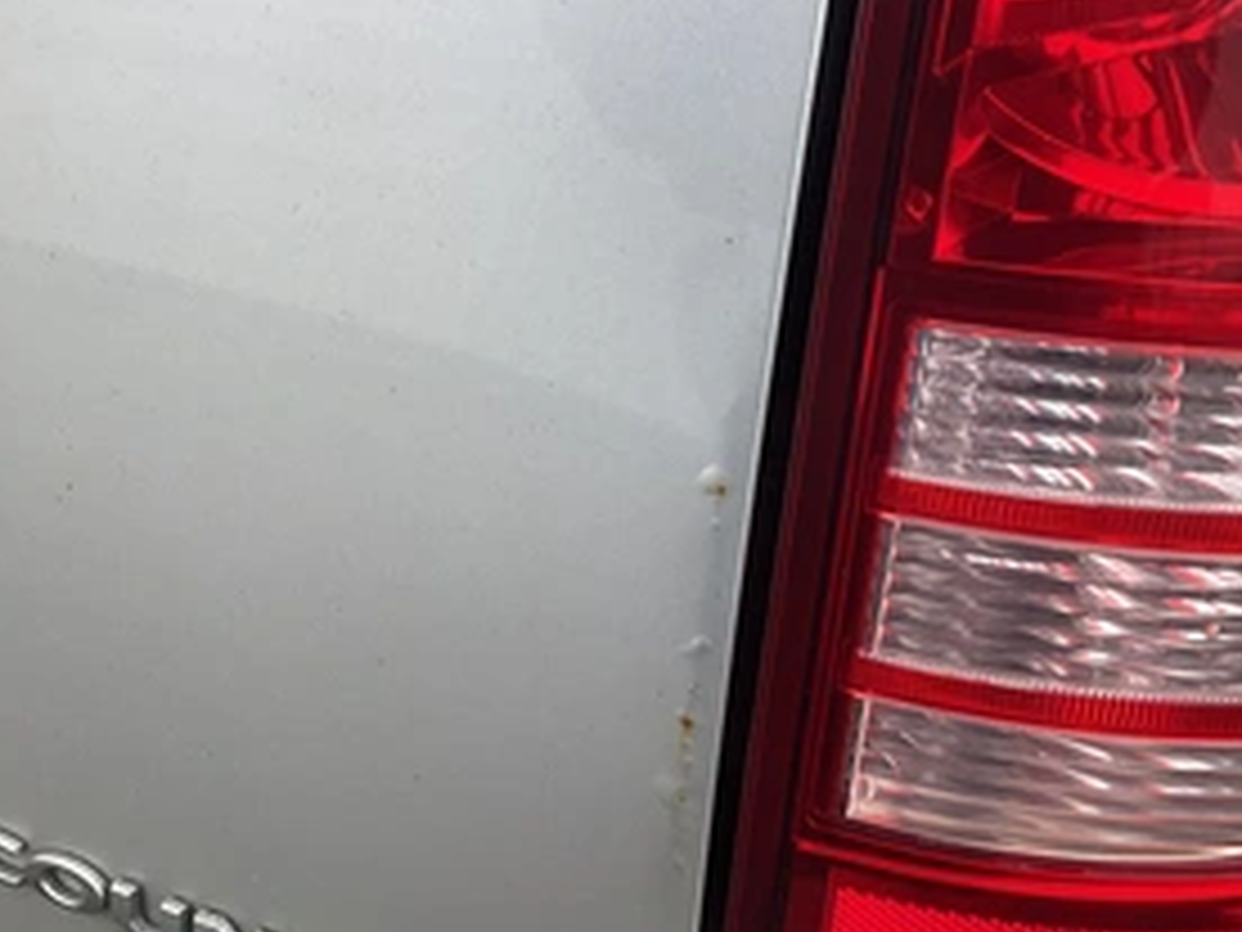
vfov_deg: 34.3
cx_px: 666
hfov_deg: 44.8
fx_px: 1507
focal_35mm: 42
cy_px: 446
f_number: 1.8
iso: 25
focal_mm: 3
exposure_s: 1/719
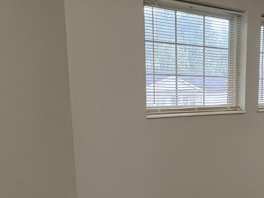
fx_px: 275
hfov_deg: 45.2
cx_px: 250
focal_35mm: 36
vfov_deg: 39.2
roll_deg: -1.8
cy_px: 132
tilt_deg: -8.9
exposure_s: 1/60
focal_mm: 1.57
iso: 400
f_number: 1.8
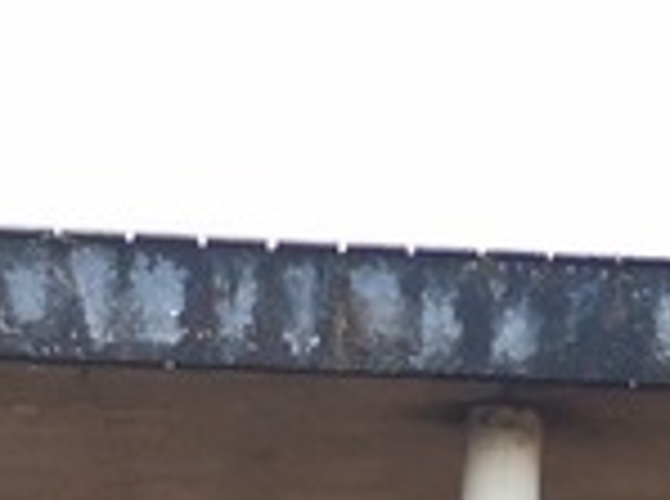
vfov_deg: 7.1
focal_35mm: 186
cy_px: 1464
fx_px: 3591
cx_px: 567
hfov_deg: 10.6
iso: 50
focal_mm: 3.95
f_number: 1.8
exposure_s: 1/331
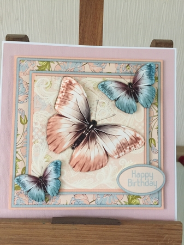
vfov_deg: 61.7
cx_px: 92
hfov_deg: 48.2
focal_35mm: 29
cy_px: 122
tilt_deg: -15.5
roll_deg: -1.7
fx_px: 206
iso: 64
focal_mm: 4.15
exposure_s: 1/33
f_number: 2.2
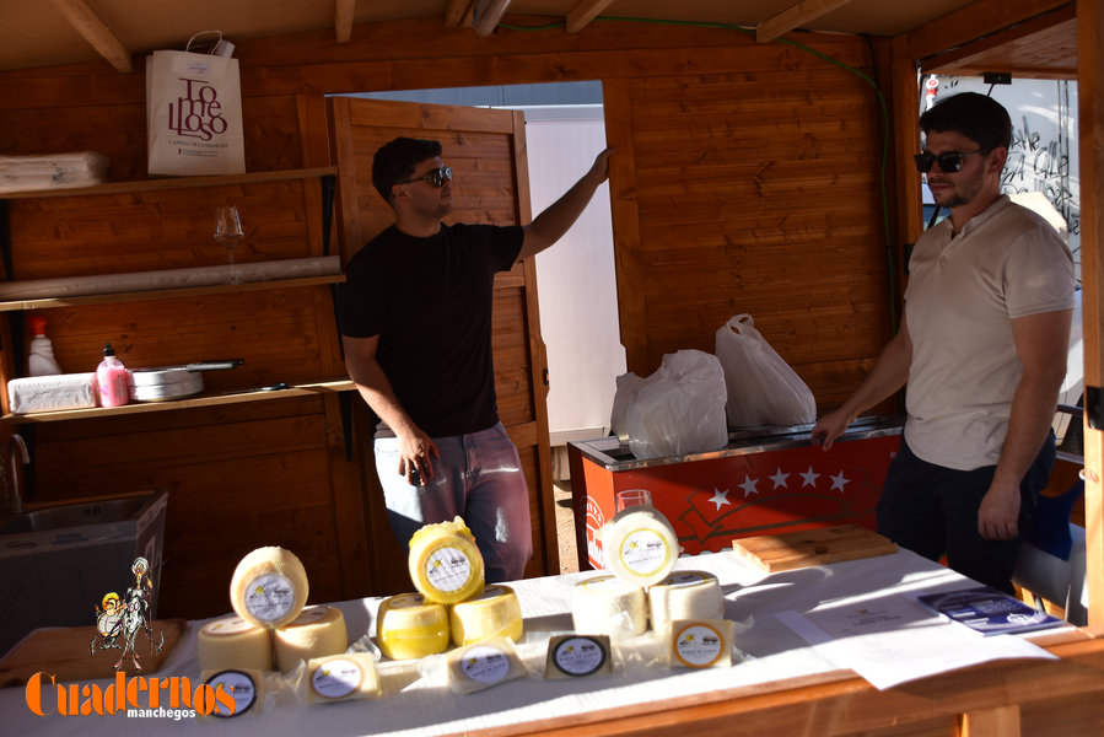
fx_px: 1104
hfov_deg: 53.1
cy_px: 368
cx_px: 552
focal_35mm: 36
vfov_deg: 36.9
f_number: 4
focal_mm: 24
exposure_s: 1/1000
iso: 220
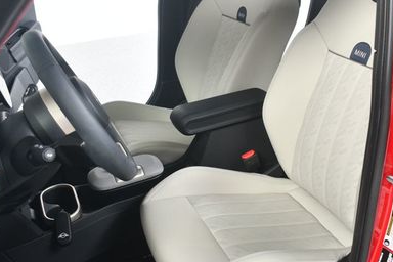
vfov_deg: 29.8
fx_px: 491
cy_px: 103
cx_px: 255
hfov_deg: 43.1
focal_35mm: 45
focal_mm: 18
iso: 100
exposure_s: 1/160
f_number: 4
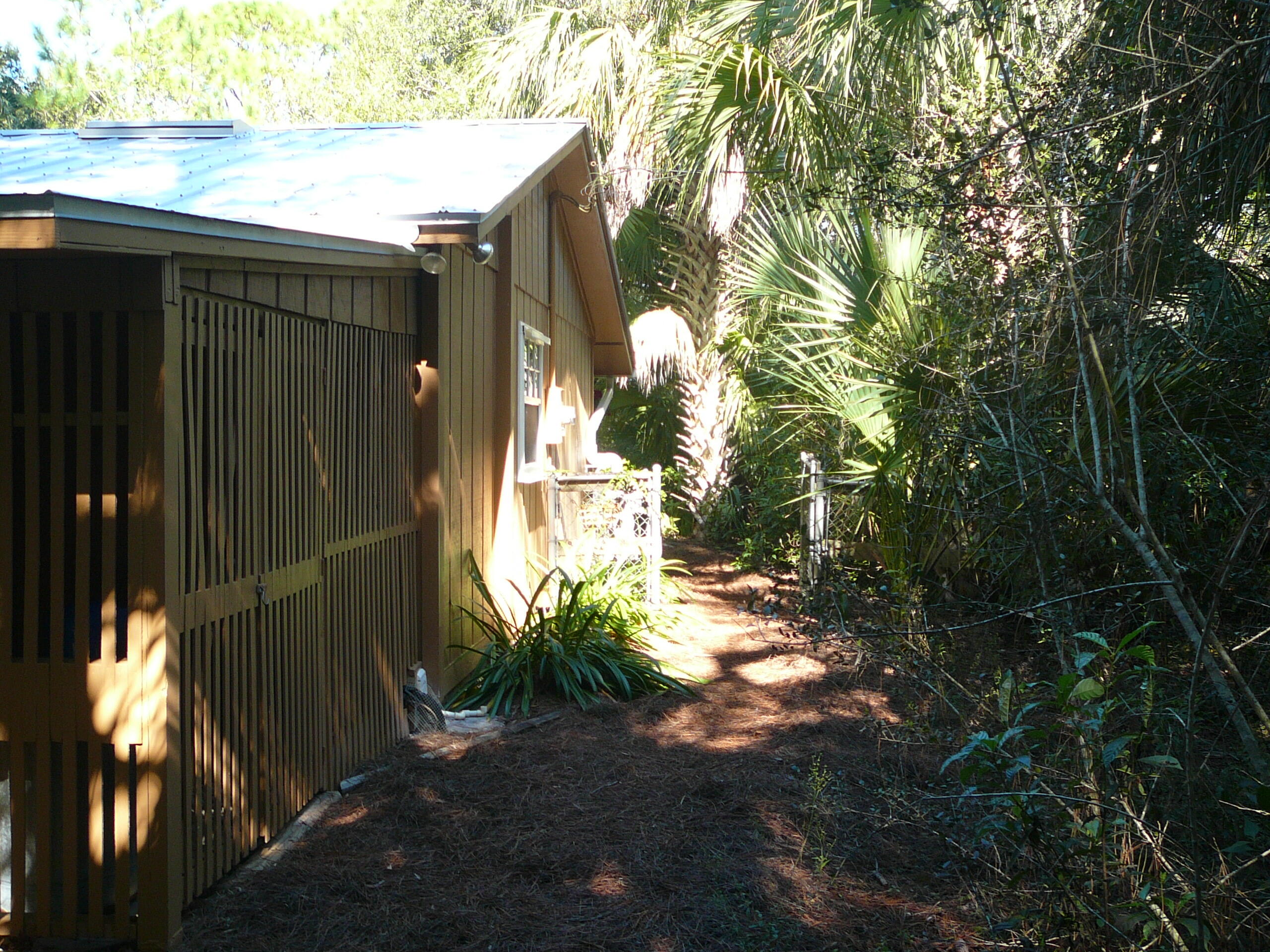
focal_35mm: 35
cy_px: 476
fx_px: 1284
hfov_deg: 52.6
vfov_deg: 40.7
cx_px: 635
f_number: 2.8
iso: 80
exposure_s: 1/80
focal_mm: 5.2
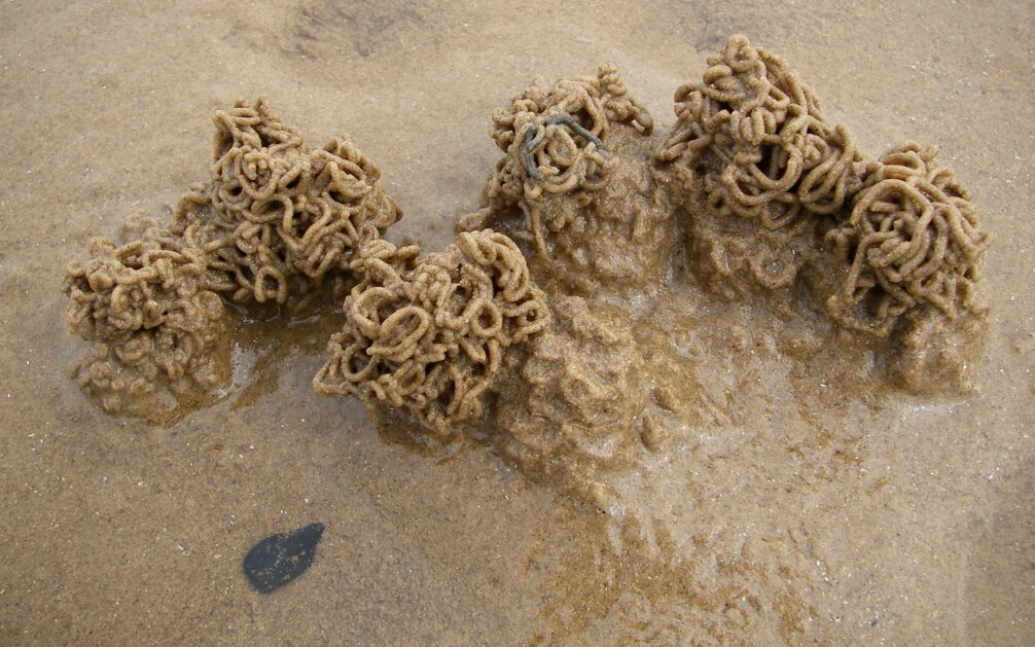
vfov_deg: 31.2
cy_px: 261
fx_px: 1157
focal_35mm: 41
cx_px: 519
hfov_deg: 48.2
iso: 64
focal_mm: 6.3
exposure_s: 1/200
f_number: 3.3
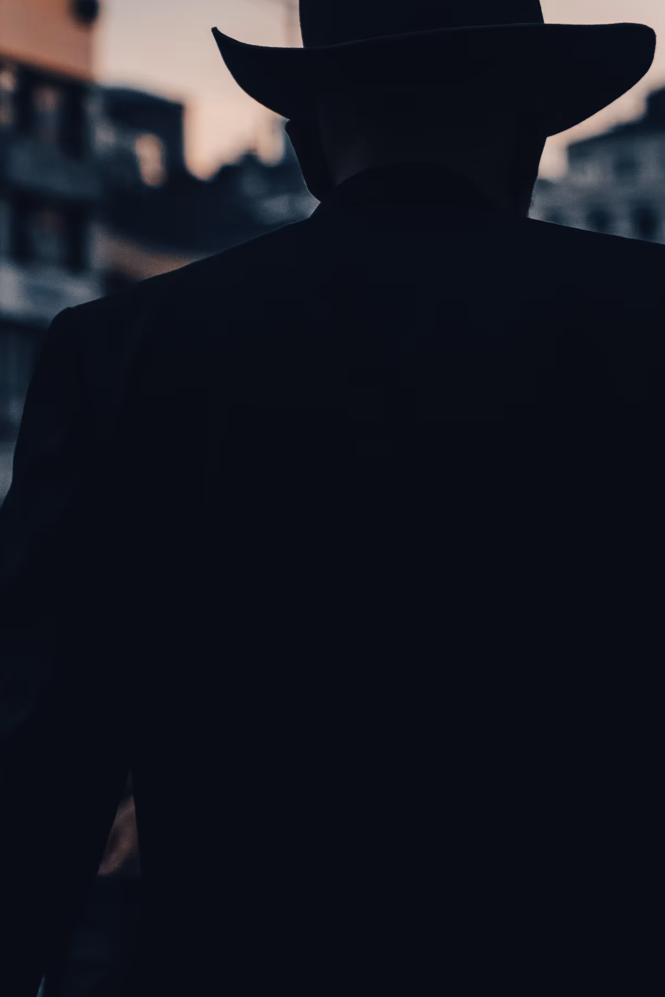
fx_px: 7285
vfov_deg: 7.8
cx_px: 529
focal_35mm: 263
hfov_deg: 5.2
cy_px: 244
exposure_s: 1/3200
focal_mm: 104.2
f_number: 5.6
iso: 2000
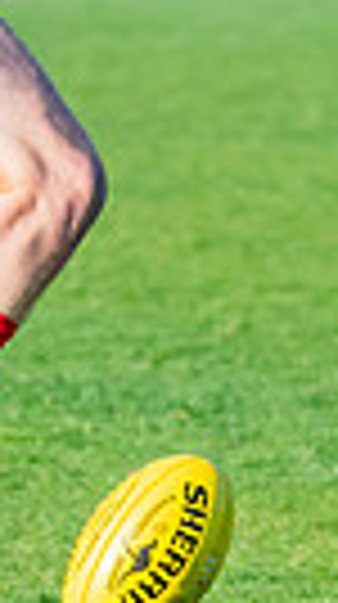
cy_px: 46
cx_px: -155
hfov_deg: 0.9
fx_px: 21863
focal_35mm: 1367
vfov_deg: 1.6
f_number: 7.1
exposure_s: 1/1600
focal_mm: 220
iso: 800
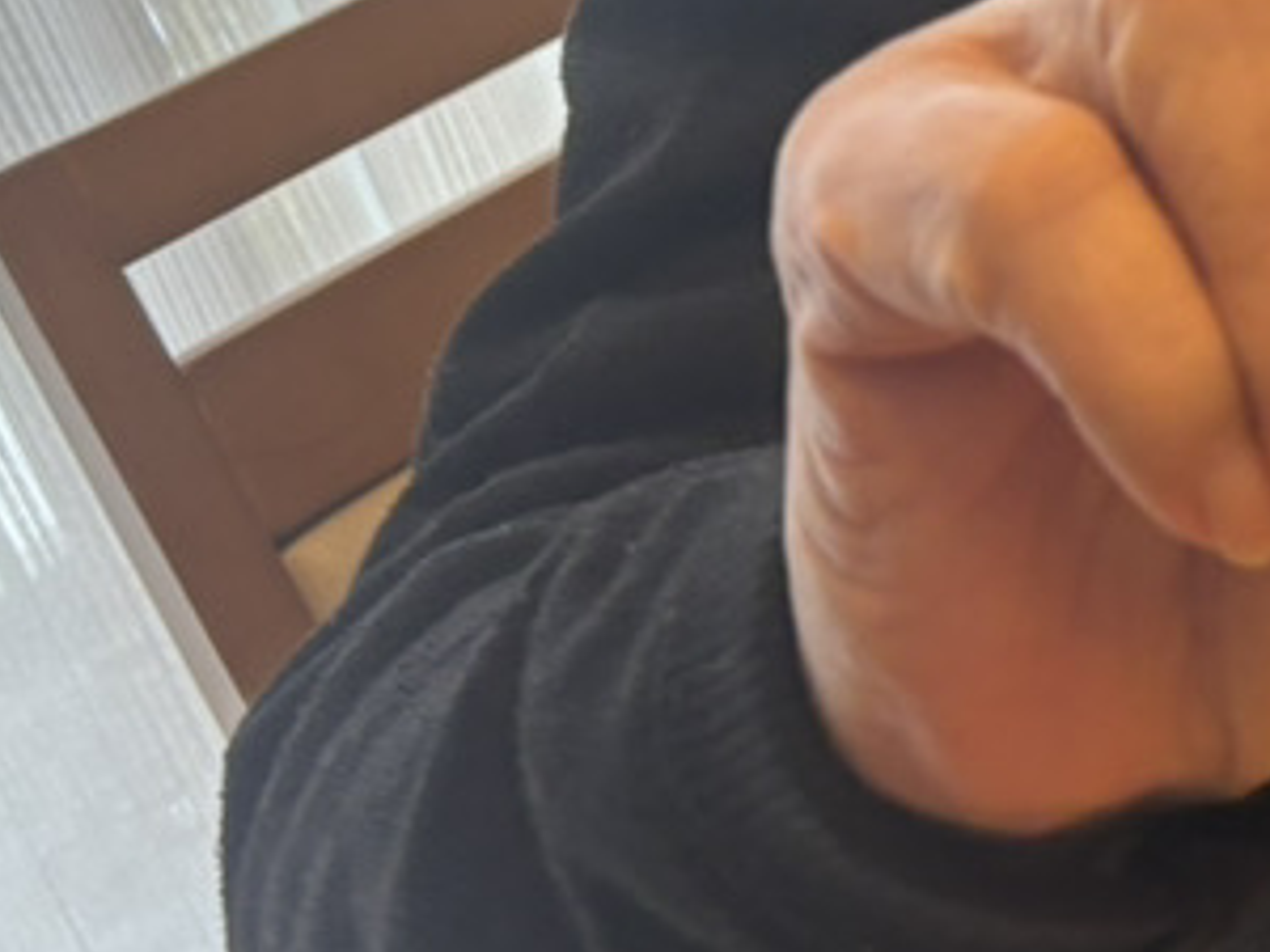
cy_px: -313
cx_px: 2091
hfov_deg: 16.6
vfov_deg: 13.7
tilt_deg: -17.9
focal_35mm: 104
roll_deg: +14.7
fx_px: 3816
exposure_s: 1/50
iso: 80
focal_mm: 5.96
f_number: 1.6
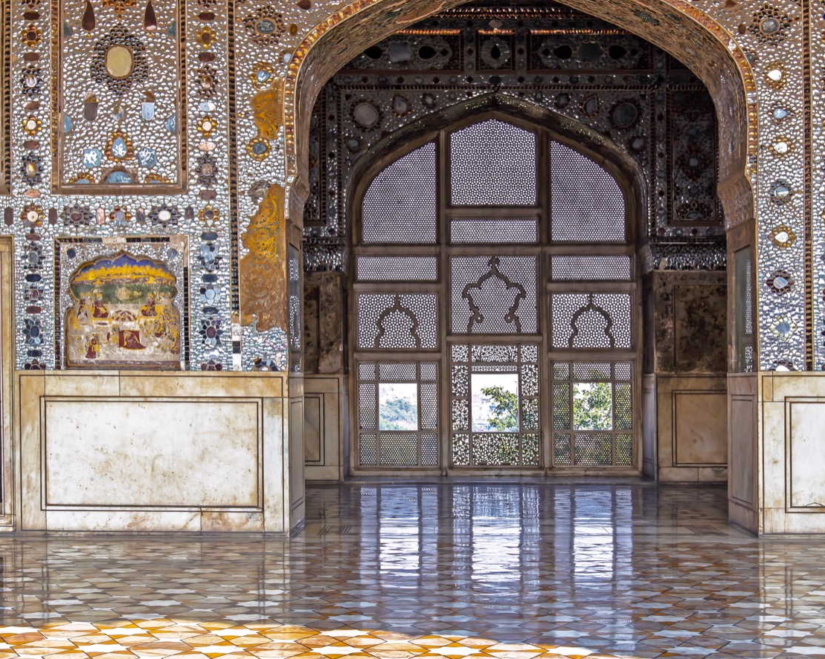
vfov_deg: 23.5
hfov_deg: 29.0
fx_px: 1587
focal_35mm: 65
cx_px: 522
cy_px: 282
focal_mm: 48
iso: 100
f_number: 7.1
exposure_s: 1/125
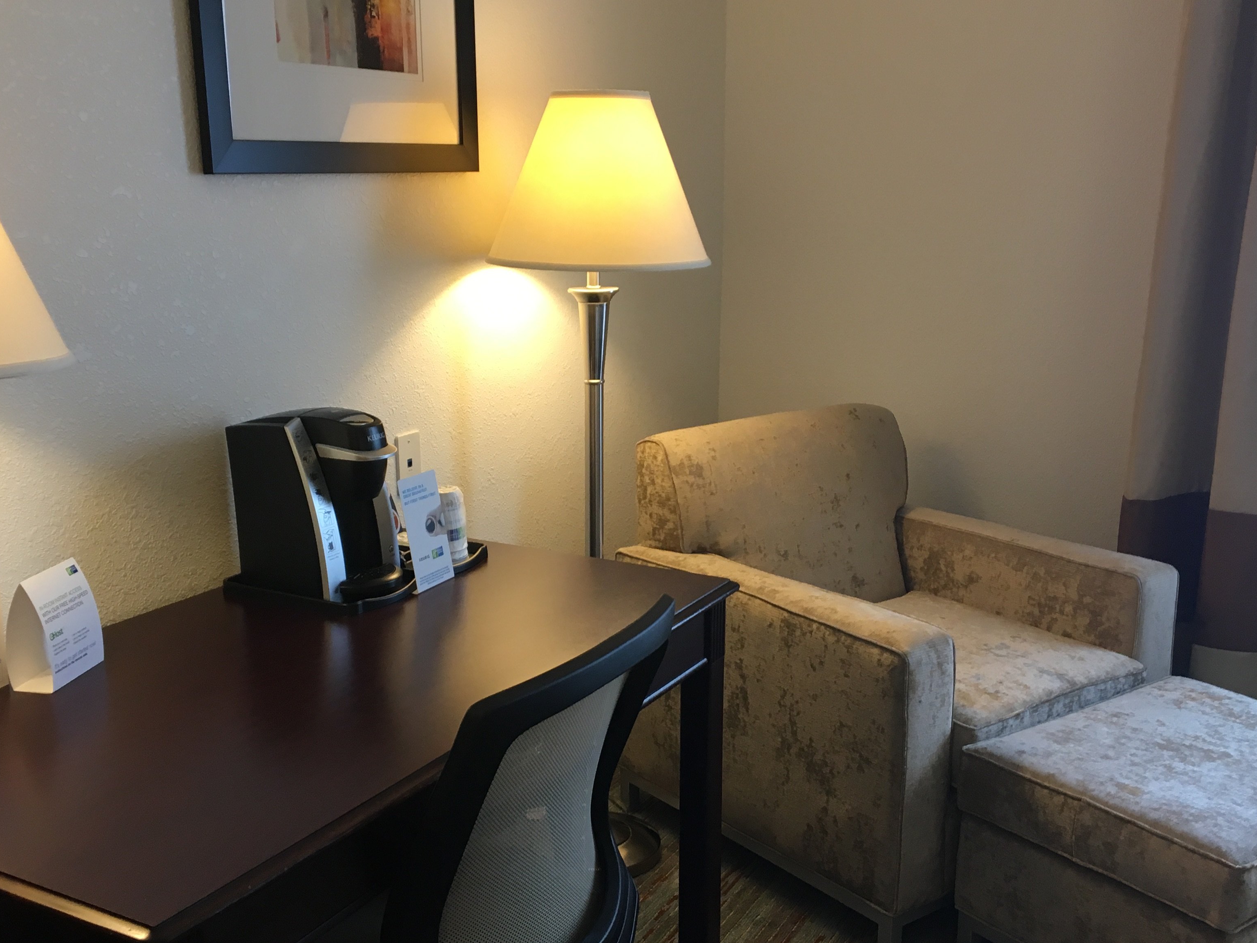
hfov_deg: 49.0
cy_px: 539
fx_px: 1380
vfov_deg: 37.6
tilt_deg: -14.6
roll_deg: +0.1
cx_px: 612
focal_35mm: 38
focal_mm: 4.15
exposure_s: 1/30
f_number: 2.2
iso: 64
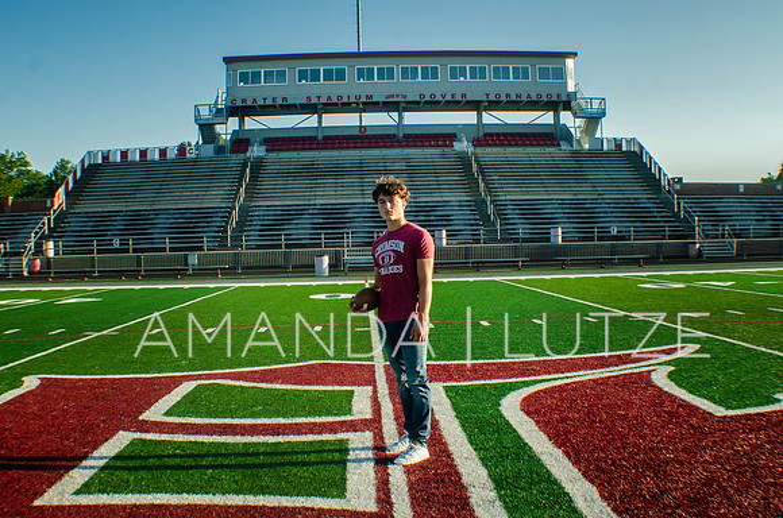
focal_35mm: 52
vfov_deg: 25.6
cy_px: 259
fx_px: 1139
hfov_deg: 37.9
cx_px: 392
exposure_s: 1/200
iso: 200
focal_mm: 35
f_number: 7.1
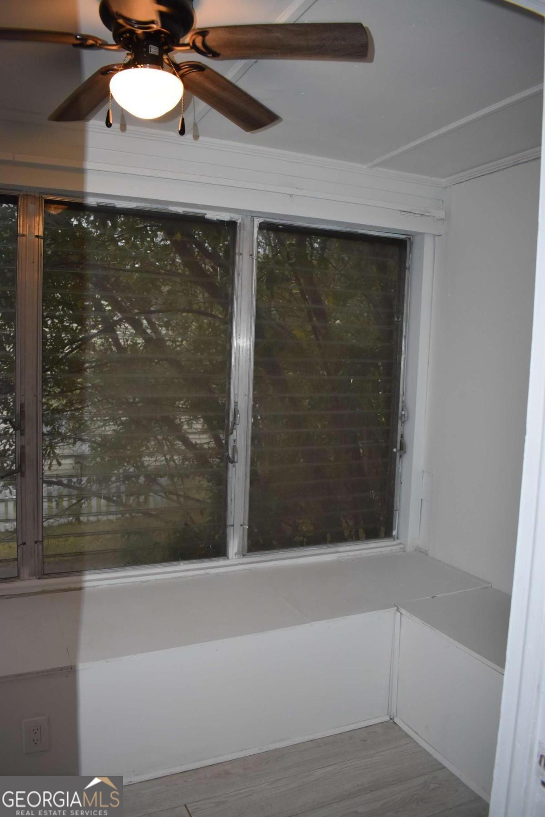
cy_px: 408
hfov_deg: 47.9
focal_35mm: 27
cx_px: 272
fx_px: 613
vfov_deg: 67.4
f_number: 4
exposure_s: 1/200
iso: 800
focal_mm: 18
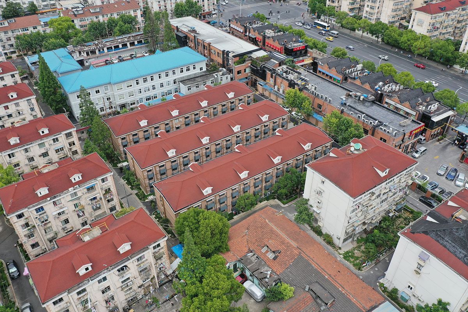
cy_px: 156
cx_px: 234
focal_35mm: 28
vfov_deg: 46.4
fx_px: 364
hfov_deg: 65.5
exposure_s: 1/400
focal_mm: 10.26
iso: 100
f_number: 5.6
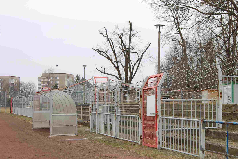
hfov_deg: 33.8
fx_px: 390
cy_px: 96
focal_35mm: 59
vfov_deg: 22.9
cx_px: 147
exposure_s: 1/200
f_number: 7.1
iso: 200
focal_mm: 28
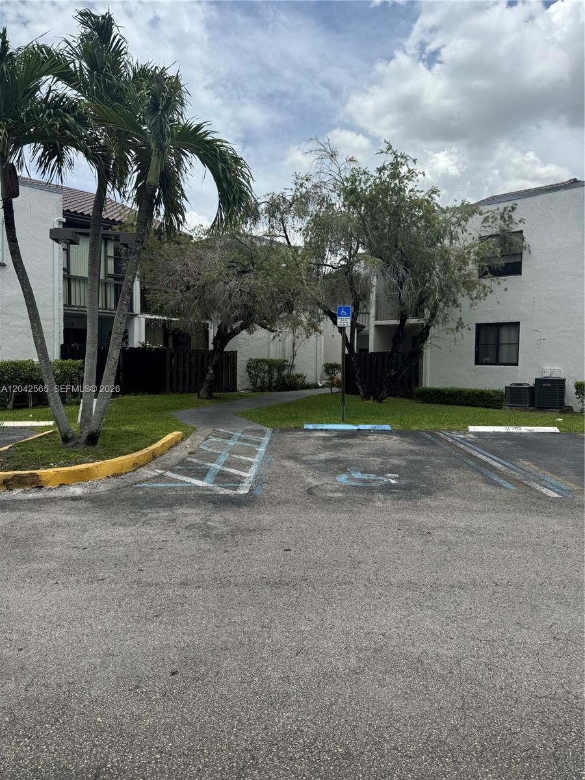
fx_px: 541
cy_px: 390
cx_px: 292
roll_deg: -0.1
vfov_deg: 71.6
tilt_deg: -2.1
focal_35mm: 24
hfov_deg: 56.8
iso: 80
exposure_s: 1/4950
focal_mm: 6.76
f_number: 1.78
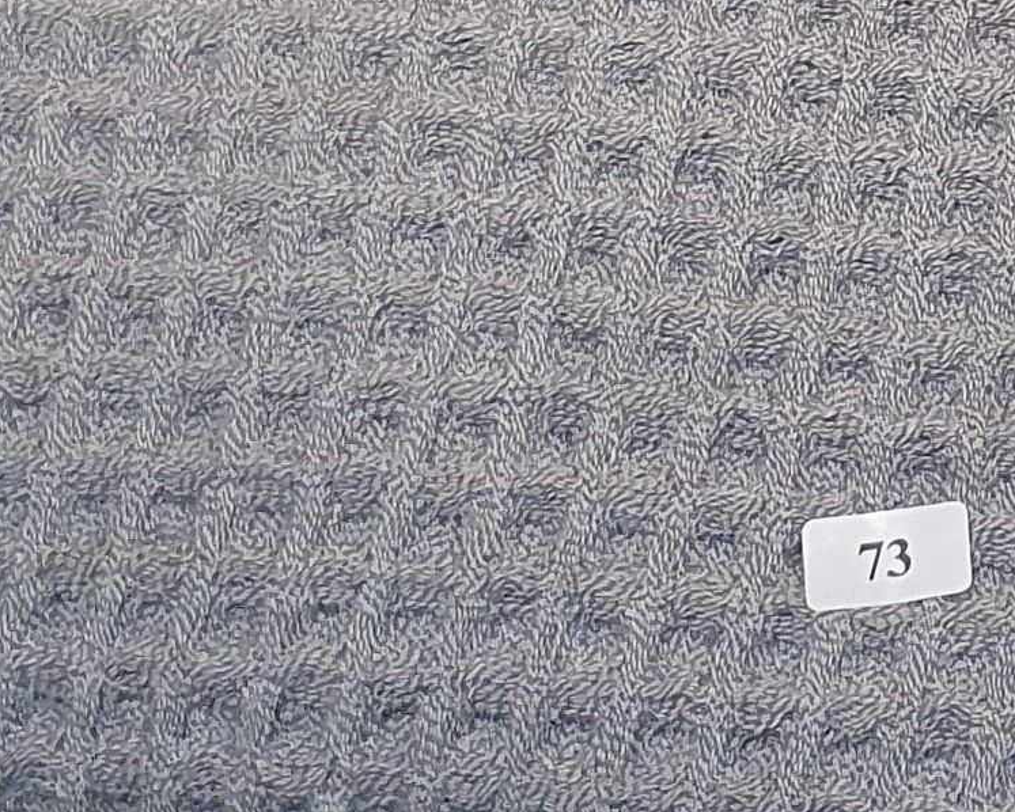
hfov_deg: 12.7
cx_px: 1866
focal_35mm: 137
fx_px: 4117
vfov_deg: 11.0
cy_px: -238
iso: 320
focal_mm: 4.32
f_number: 2.4
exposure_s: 1/100
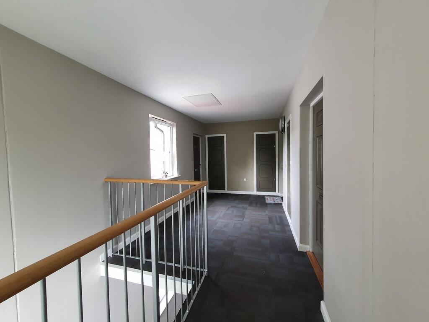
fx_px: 161
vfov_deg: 89.9
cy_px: 161
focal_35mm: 13
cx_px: 214
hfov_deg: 106.2
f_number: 2.2
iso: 125
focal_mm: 1.8
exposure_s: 1/50
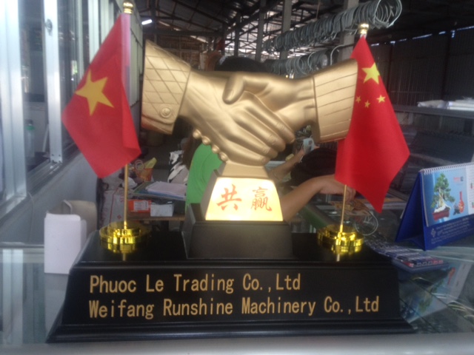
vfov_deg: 40.7
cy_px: 178
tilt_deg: -15.3
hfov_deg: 52.6
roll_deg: -2.3
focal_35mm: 35
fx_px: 479
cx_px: 237
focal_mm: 4.28
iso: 80
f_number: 2.4
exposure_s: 1/120
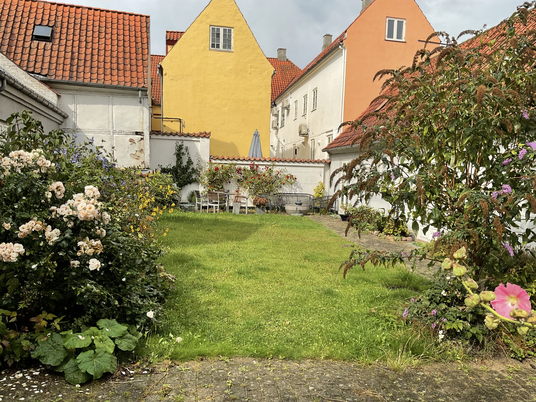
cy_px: 201
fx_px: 449
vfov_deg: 48.2
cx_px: 268
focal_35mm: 29
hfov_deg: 61.7
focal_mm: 3
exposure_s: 1/1577
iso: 16
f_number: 1.8
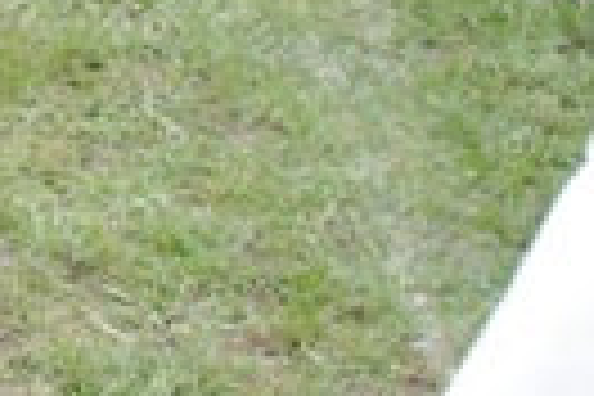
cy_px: -724
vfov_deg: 6.1
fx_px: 3448
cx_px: -1228
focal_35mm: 209
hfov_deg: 8.2
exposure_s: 1/500
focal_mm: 18
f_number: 5
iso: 800
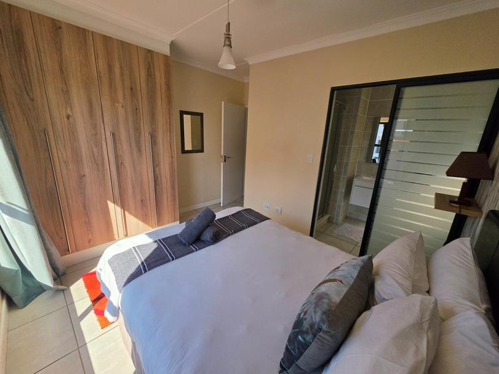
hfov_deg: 106.2
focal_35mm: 13
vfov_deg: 89.9
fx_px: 187
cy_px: 187
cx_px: 250
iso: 100
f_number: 1.9
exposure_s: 1/2000
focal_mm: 2.2
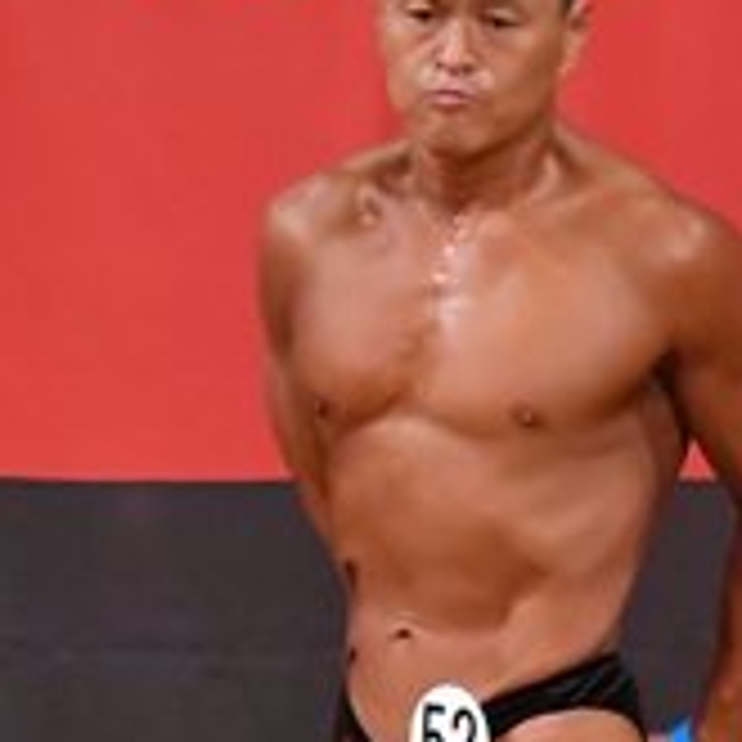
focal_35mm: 1137
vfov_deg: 1.5
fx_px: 27574
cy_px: 688
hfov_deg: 1.5
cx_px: -173
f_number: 5.6
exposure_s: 1/400
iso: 9000
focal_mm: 190
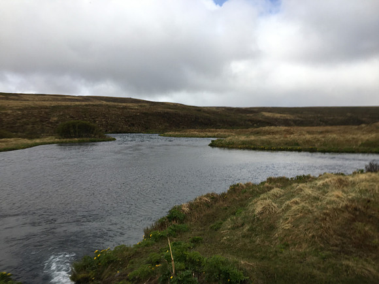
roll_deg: +0.9
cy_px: 142
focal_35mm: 29
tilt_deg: -3.6
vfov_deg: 48.2
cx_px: 190
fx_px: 318
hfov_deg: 61.7
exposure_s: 1/1538
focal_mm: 4.15
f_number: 2.2
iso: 25
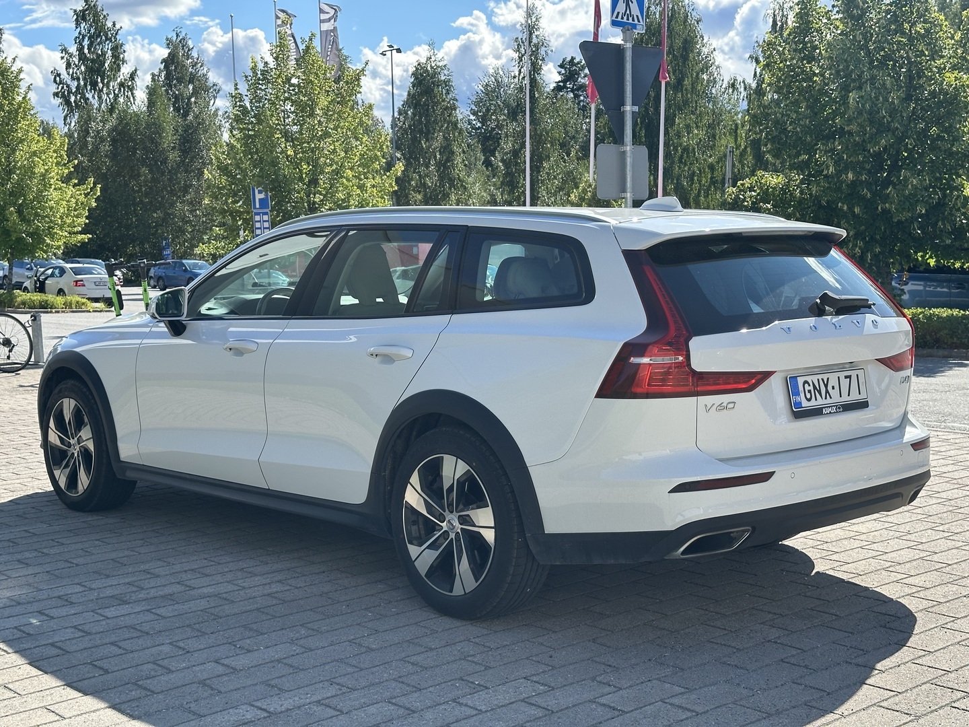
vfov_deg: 30.3
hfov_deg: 39.7
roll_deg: +1.3
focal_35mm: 48
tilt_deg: -4.7
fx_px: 1344
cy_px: 364
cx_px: 484
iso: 64
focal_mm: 6.86
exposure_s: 1/2070
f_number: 1.78
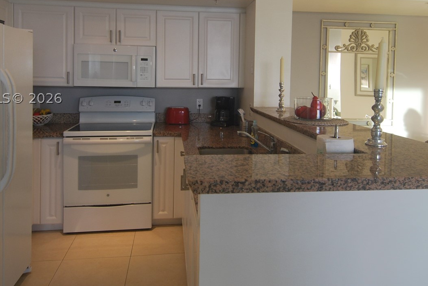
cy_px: 98
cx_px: 214
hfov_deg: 63.6
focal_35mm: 29
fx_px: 345
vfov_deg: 44.5
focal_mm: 12
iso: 200
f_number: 4
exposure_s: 1/50
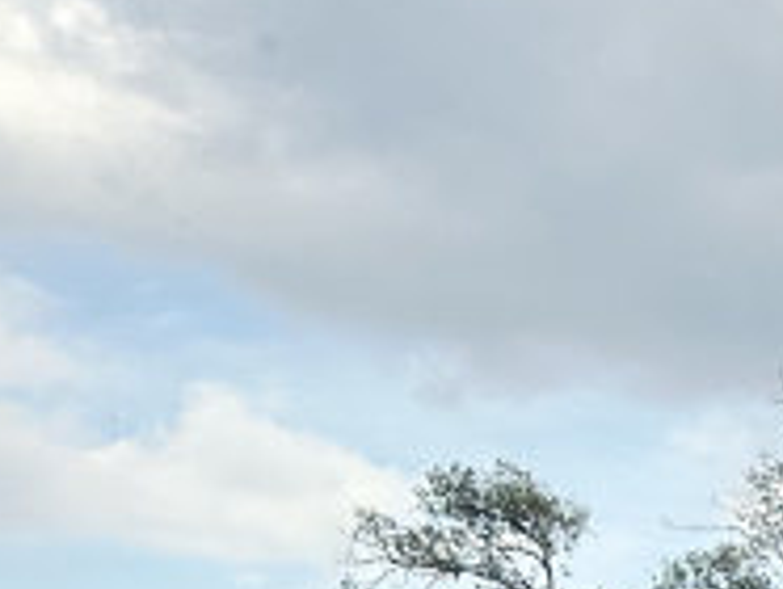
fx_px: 3352
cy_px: 1397
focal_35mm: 148
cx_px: 1650
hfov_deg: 11.7
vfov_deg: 9.1
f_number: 1.9
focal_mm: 2.7
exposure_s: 1/1172
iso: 25
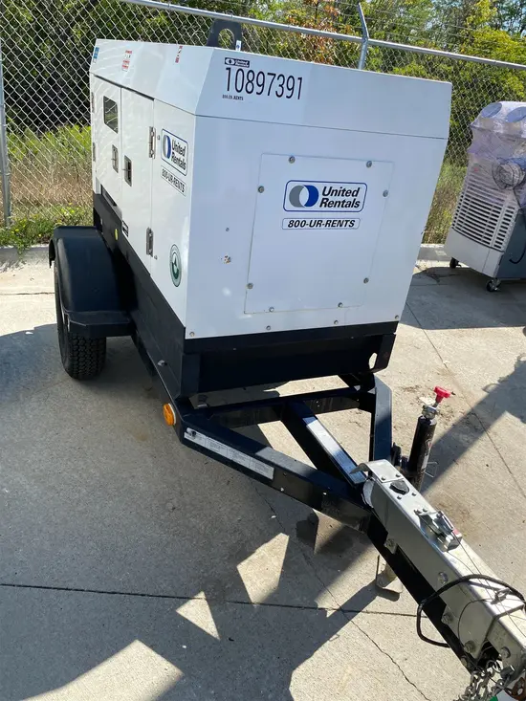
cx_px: 263
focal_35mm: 26
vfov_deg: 67.3
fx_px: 527
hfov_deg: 53.1
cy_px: 350
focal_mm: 4.25
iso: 32
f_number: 1.8
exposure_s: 1/2066
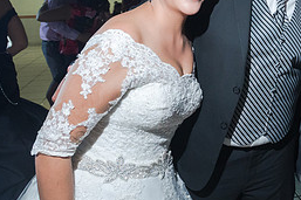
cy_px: 18
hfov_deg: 37.6
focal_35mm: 47
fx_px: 393
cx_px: 298
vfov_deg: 27.5
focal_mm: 17
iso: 1600
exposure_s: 1/100
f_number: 4
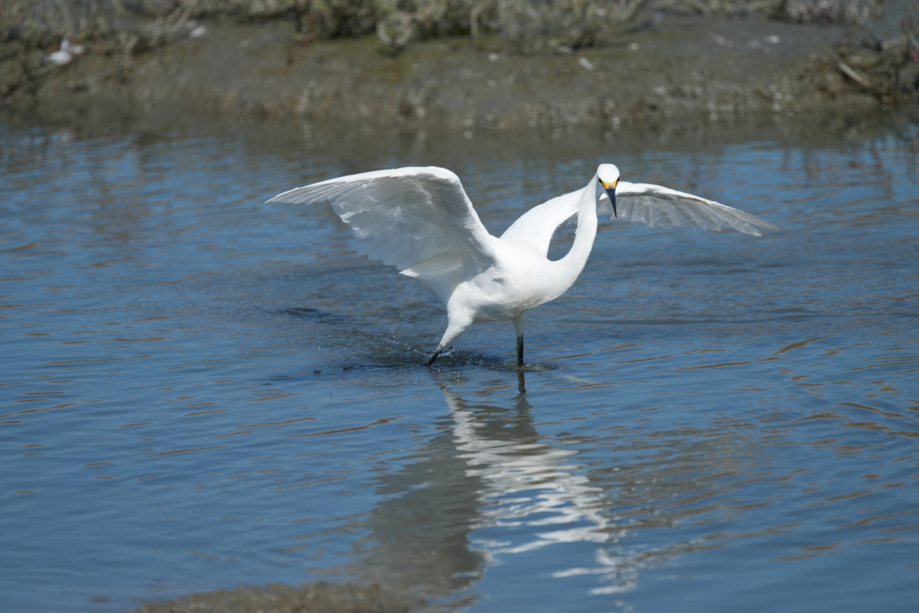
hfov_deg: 3.7
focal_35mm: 560
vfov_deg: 2.5
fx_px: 14294
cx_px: 460
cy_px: 306
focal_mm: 560
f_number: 6.3
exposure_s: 1/2500
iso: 500
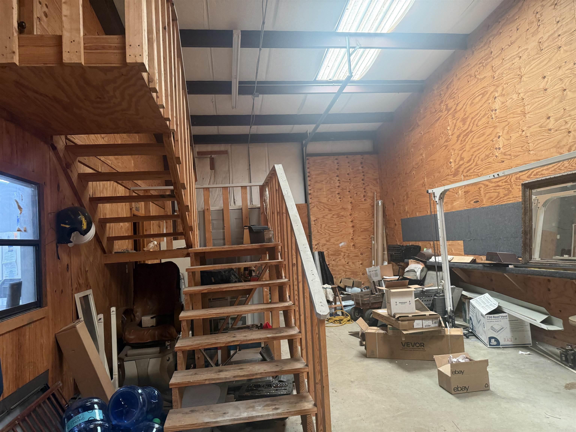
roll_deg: +2.0
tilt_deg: +5.9
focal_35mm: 24
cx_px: 288
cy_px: 216
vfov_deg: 56.8
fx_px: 399
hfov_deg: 71.6
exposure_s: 1/60
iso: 320
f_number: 1.78
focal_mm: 6.76
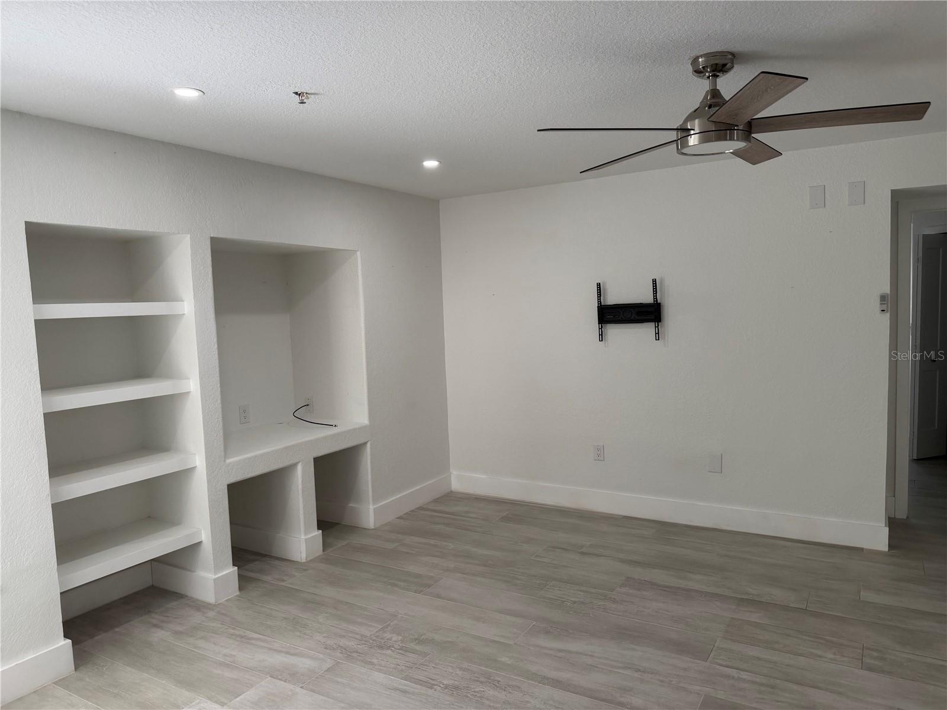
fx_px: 657
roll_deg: +2.1
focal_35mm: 24
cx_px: 474
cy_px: 355
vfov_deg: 56.8
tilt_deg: -4.4
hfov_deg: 71.6
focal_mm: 6.76
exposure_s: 1/183
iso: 100
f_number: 1.78
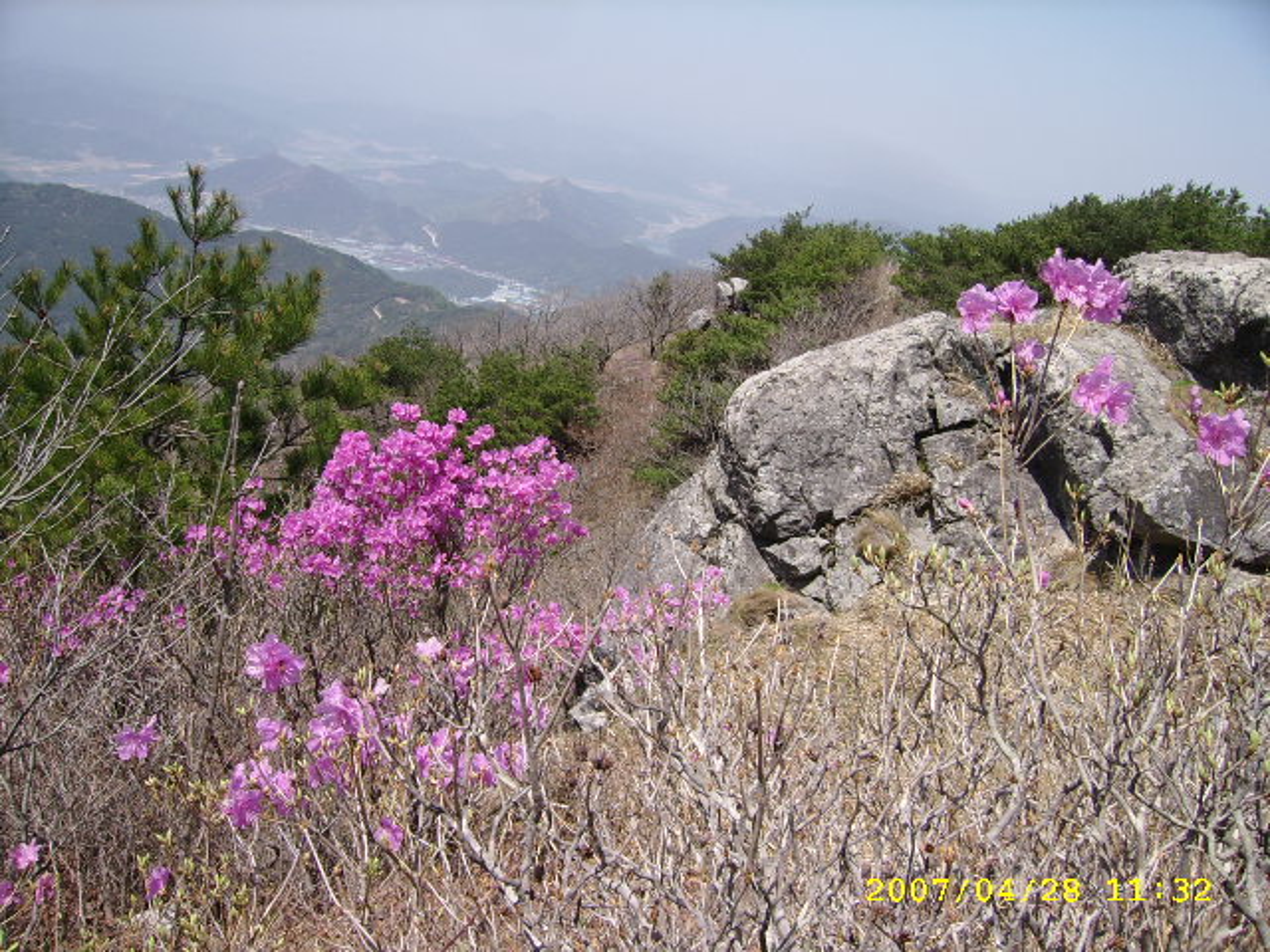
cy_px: 476
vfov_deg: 40.7
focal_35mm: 35
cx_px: 635
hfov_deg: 52.6
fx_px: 1284
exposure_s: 1/324
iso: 50
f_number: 5.8
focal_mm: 5.95
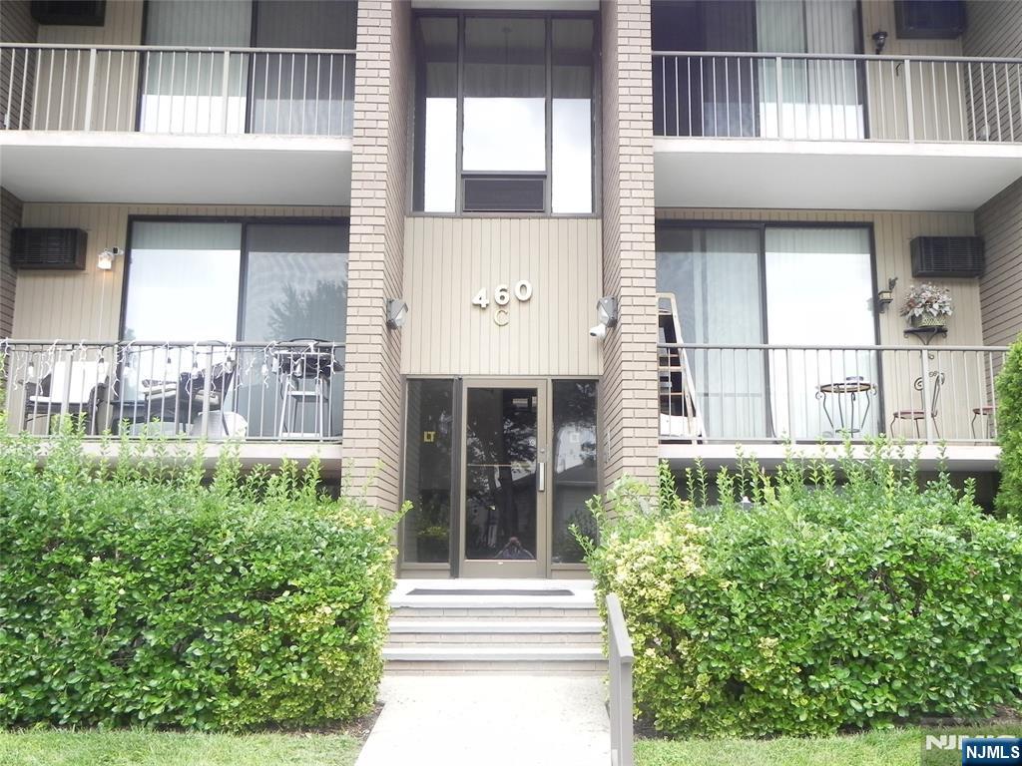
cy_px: 383
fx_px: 974
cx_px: 511
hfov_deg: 55.4
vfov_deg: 42.9
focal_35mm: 33
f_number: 4.5
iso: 160
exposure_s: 1/116
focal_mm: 5.9
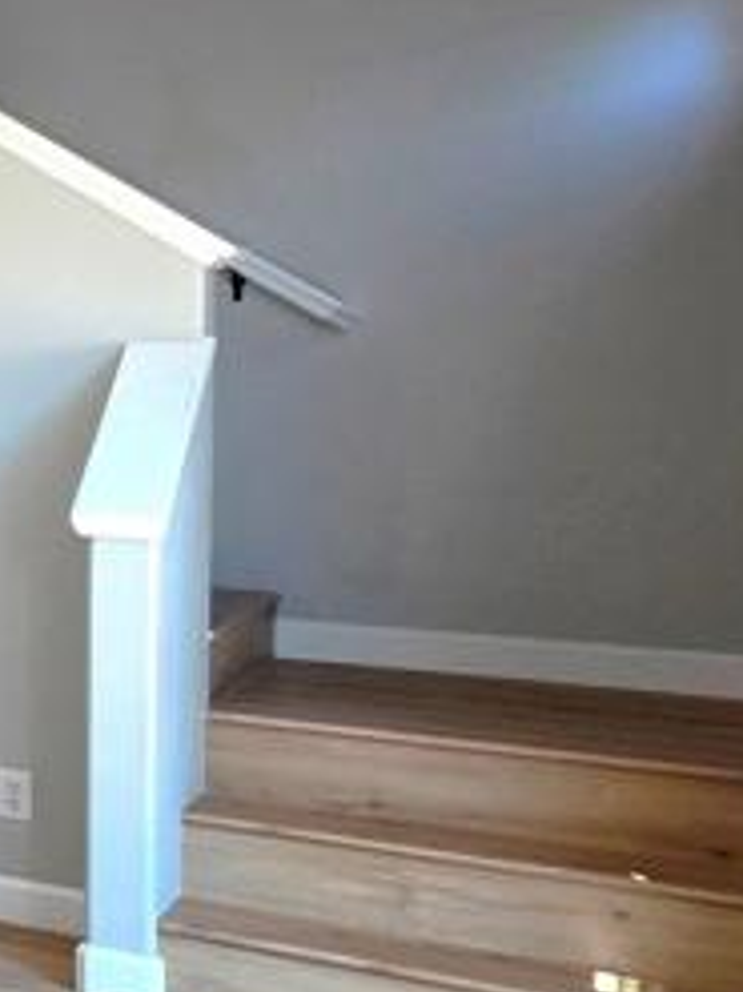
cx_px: -1008
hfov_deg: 15.5
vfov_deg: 35.4
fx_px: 1547
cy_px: 402
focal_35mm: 54
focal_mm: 2.2
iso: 80
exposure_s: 1/120
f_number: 1.9
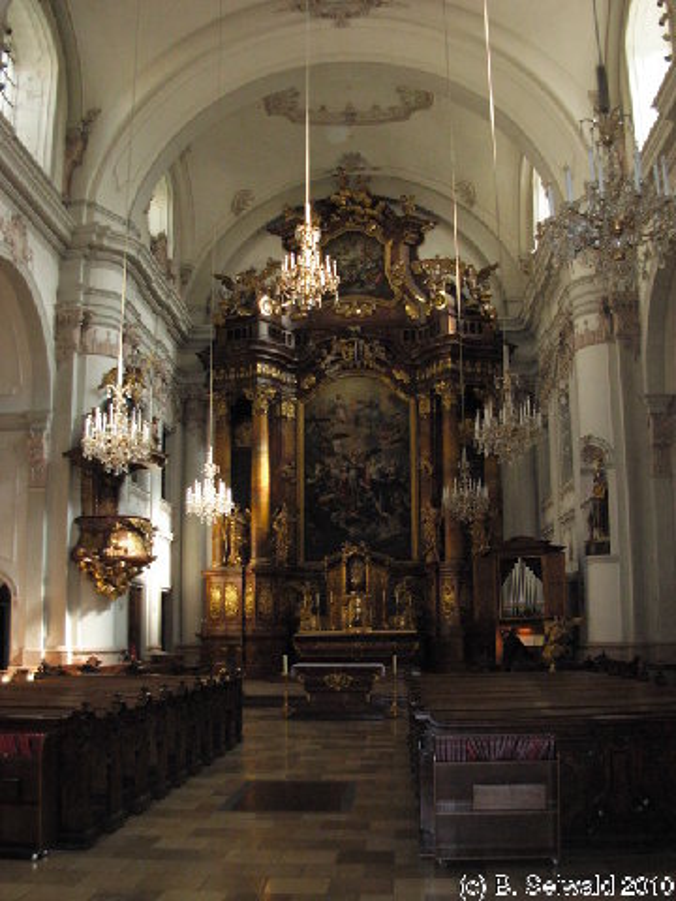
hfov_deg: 37.7
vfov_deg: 49.0
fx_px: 989
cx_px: 338
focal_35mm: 38
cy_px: 450
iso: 400
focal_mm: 6.3
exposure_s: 1/161
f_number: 2.9
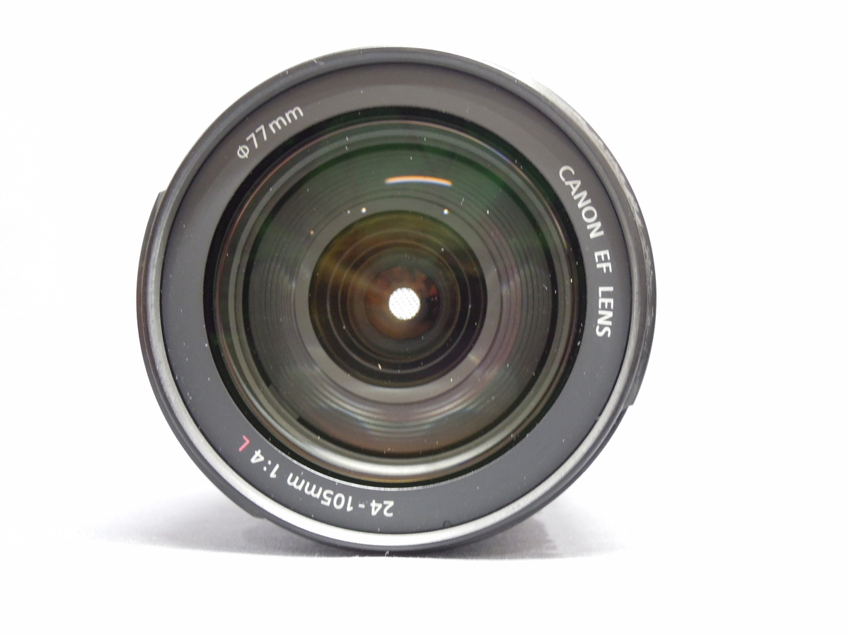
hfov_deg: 42.1
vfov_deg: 32.2
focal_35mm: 45
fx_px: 1104
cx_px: 424
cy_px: 318
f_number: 3.1
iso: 500
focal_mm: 8.1
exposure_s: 1/13
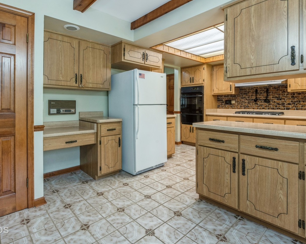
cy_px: 107
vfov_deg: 70.6
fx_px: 172
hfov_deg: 82.3
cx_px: 123
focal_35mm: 19
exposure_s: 1/10
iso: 200
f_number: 9.5
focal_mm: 15
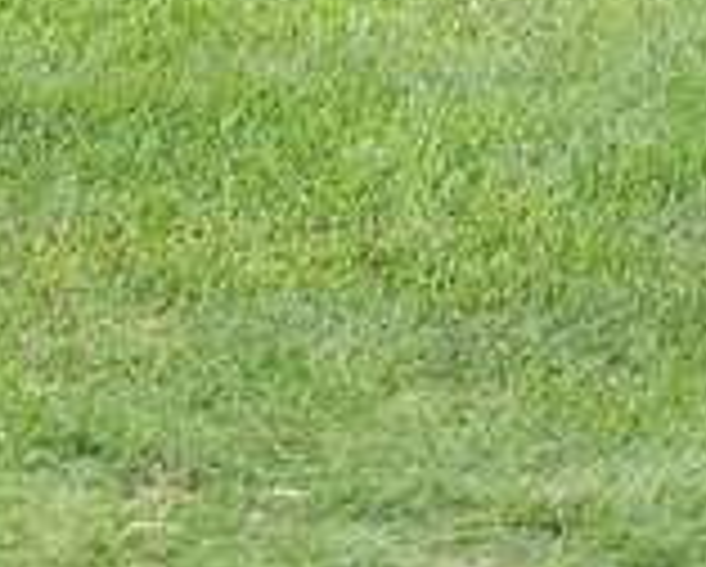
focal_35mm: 282
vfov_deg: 5.4
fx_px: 5900
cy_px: -428
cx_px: -438
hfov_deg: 6.7
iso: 200
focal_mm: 70
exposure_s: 1/640
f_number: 3.5
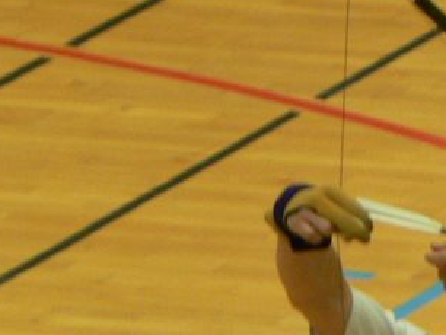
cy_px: 454
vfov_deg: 1.6
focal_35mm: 913
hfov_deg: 2.2
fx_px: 11773
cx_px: 599
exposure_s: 1/30
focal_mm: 38.9
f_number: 3.3
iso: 150
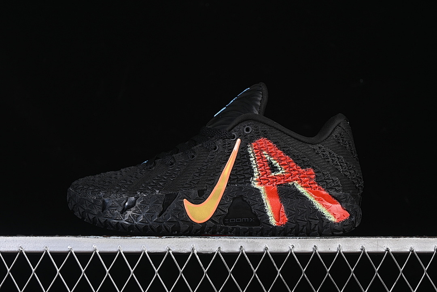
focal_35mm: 75
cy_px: 146
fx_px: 910
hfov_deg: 27.0
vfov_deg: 18.2
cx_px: 218
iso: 160
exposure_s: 1/60
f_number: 6.3
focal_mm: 50
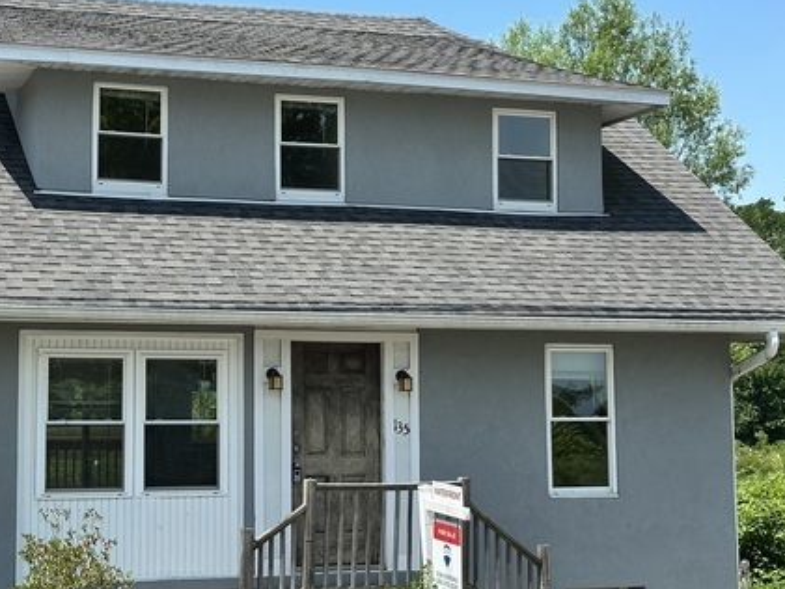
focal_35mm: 73
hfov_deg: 26.6
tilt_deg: +4.8
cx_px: 321
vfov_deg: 20.2
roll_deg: -0.3
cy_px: 294
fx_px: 1656
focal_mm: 6.86
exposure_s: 1/2532
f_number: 1.78
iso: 64
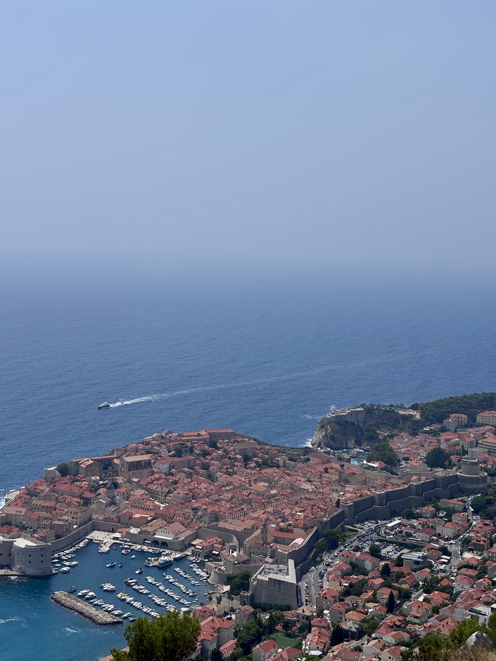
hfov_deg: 28.0
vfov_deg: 36.8
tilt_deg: -6.3
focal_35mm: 52
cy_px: 330
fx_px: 993
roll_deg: -2.5
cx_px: 248
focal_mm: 5.96
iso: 40
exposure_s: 1/4630
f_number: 1.6
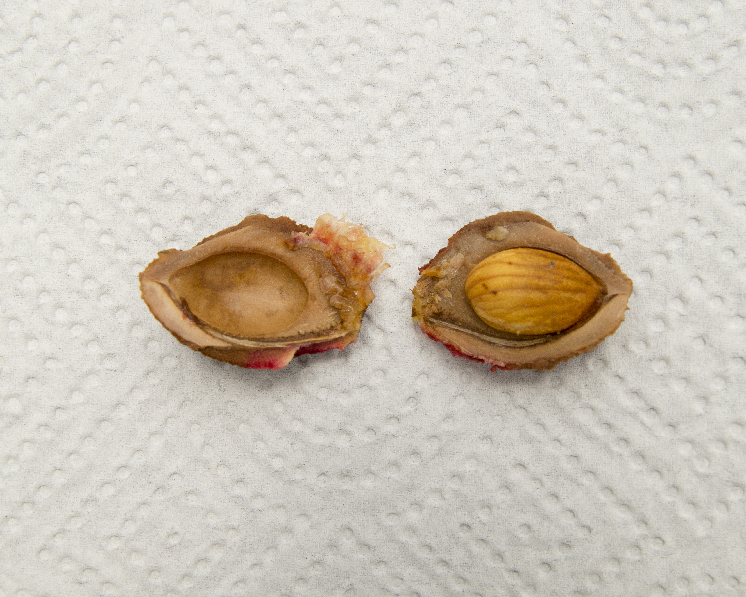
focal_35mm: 60
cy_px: 299
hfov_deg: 31.7
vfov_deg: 25.6
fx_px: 1315
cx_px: 395
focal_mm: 35
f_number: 8
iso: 100
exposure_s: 1/60
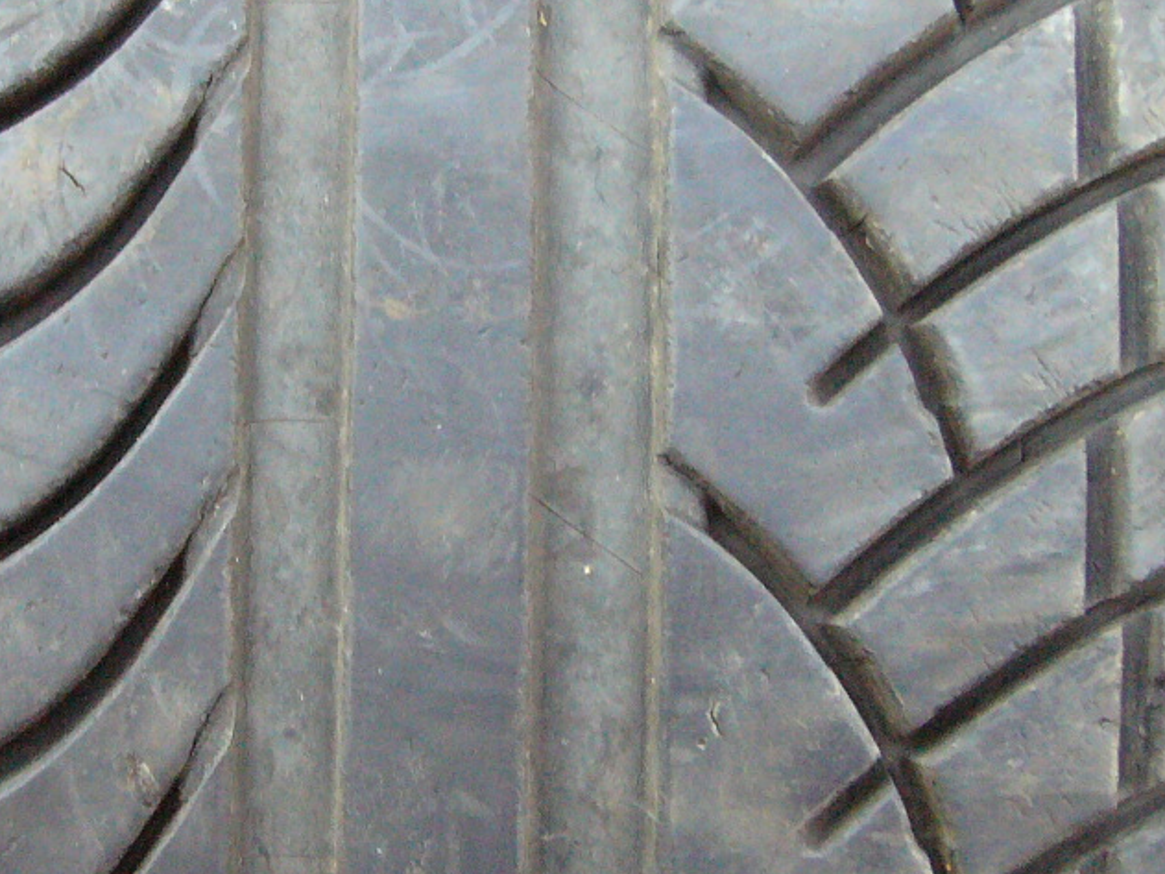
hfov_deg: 27.3
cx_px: 419
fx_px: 2389
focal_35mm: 71
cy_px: 346
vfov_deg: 20.7
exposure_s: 1/100
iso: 400
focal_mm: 5.8
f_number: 5.6
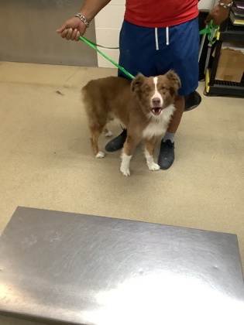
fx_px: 291
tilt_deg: -38.6
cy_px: 162
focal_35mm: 31
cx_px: 122
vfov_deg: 58.4
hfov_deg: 45.4
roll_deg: +1.1
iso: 200
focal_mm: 3.3
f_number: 2.4
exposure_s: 1/50
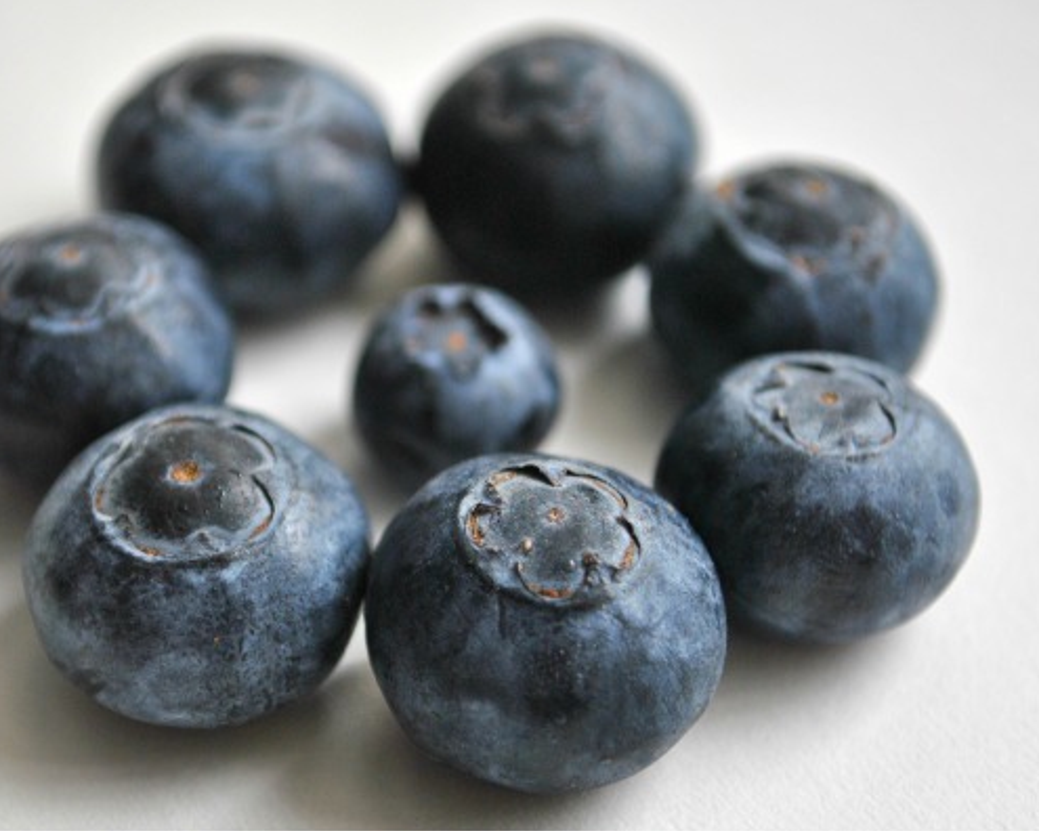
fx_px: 2522
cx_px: 441
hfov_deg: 23.3
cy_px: 411
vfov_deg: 18.7
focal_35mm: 82
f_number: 5.3
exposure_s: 1/50
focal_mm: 48
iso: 400
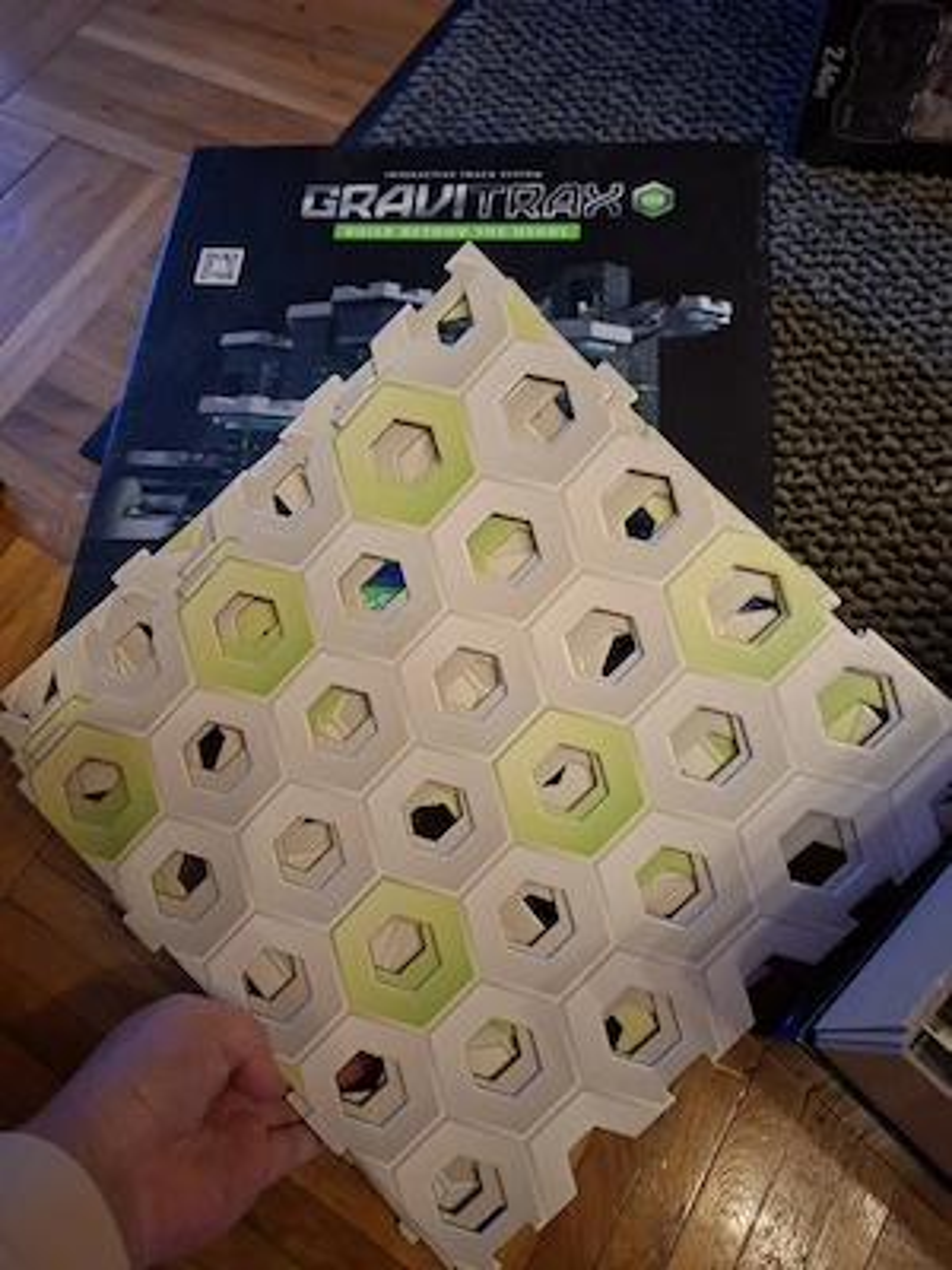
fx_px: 843
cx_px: 476
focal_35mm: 23
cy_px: 635
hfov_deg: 58.9
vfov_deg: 73.9
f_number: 1.8
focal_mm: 5.54
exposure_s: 1/20
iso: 800
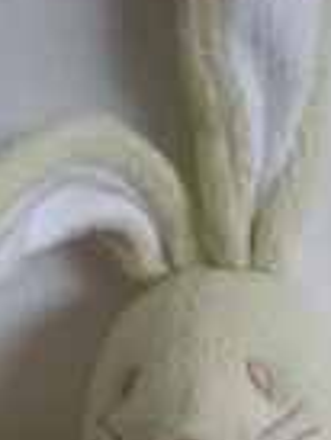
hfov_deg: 10.3
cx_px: 260
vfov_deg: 13.2
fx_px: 1833
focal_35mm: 144
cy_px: 581
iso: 101
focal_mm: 6.3
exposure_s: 1/49.2
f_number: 3.1
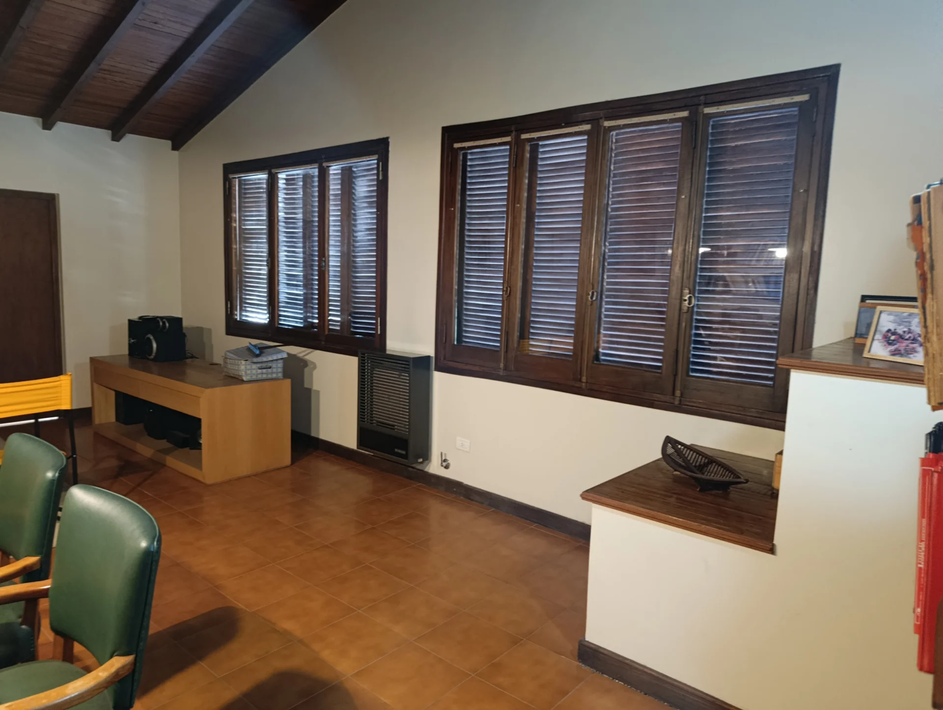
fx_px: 628
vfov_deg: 59.0
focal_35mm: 23
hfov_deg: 73.8
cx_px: 472
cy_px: 355
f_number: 1.65
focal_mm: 6.11
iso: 3012
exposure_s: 1/25
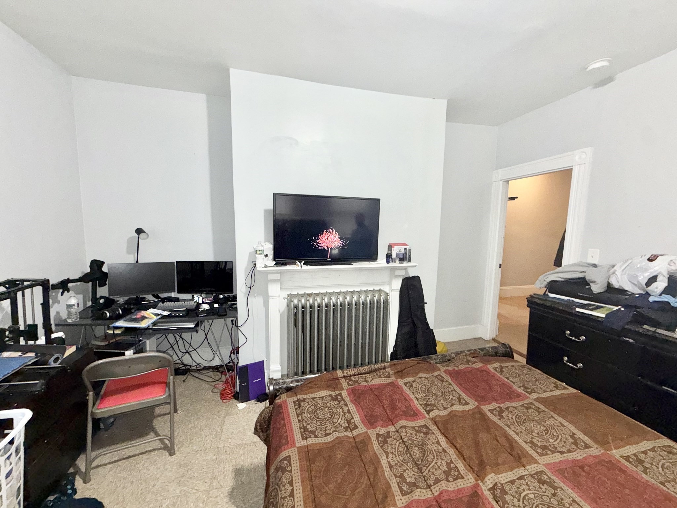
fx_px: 274
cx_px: 338
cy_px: 254
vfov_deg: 85.7
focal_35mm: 14
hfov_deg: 102.1
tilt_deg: -6.4
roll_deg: -0.1
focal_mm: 2.22
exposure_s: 1/60
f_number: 2.2
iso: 100
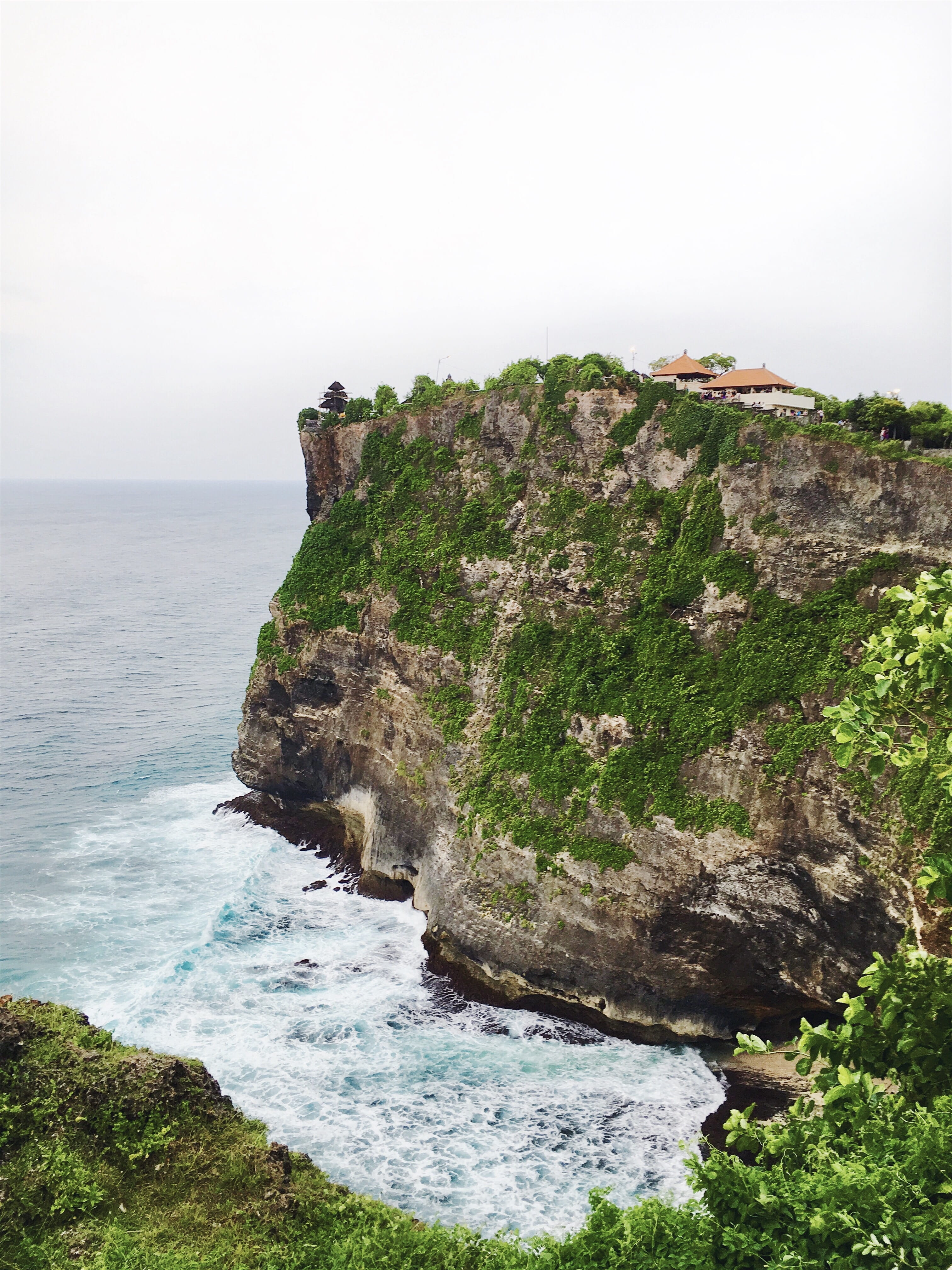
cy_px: 635
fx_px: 1063
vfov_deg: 61.7
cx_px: 476
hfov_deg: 48.2
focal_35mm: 29
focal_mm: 4.15
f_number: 2.2
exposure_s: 1/100
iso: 32
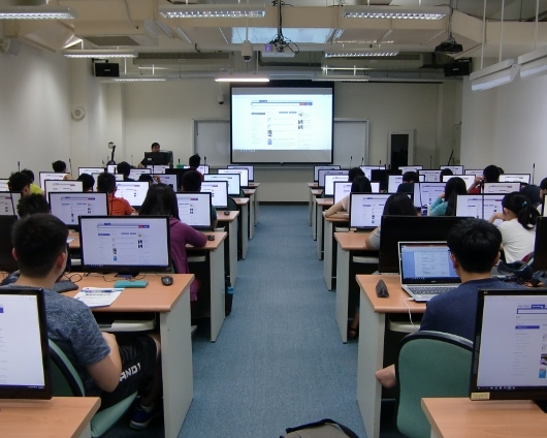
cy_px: 227
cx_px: 272
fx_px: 534
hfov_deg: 54.2
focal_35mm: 33
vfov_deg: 44.5
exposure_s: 1/60
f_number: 2.6
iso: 160
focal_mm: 4.9
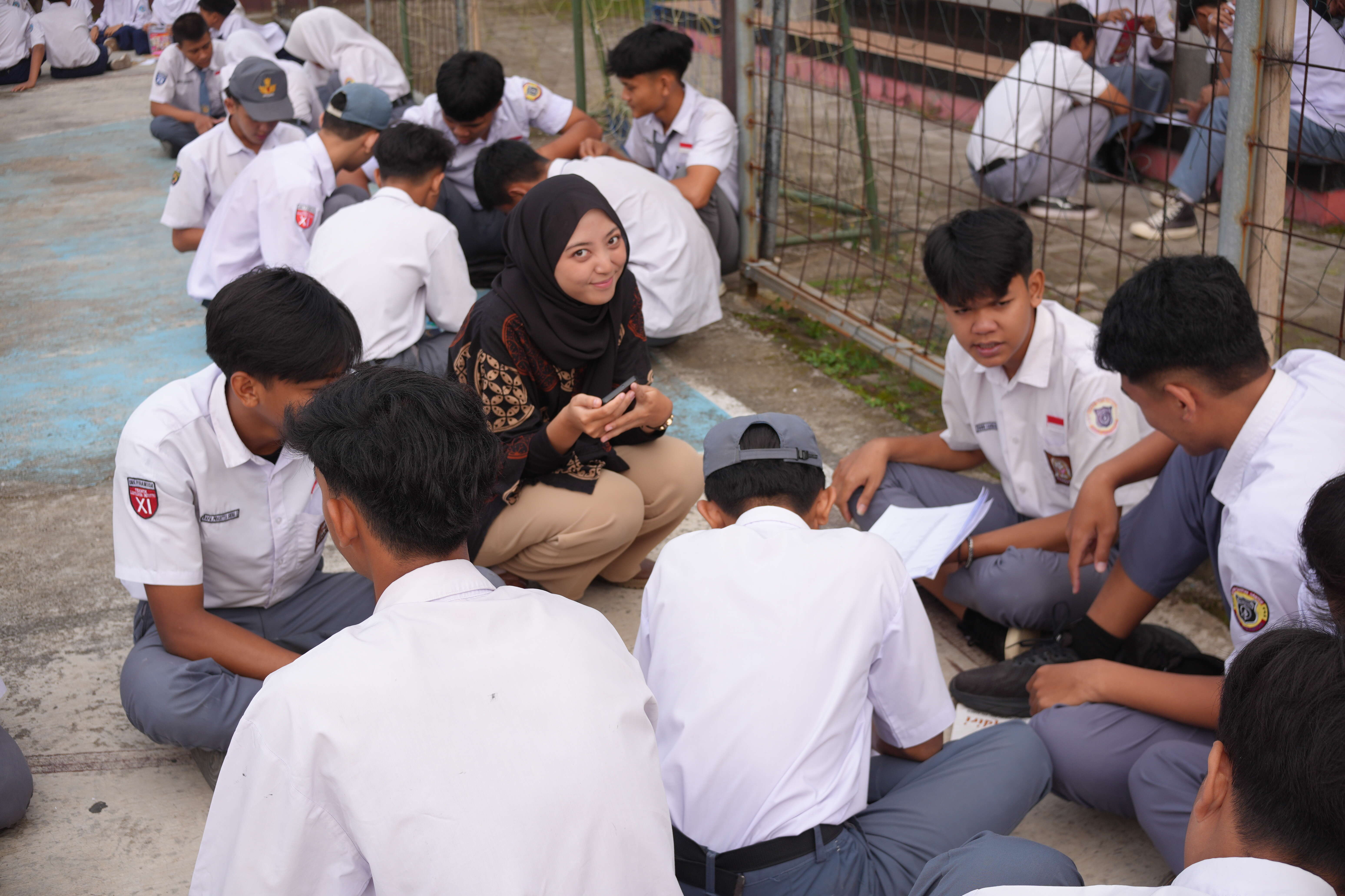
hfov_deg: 47.9
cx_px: 672
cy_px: 448
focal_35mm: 40
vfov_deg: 33.0
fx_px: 1513
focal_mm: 27
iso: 100
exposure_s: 1/320
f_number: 4.5
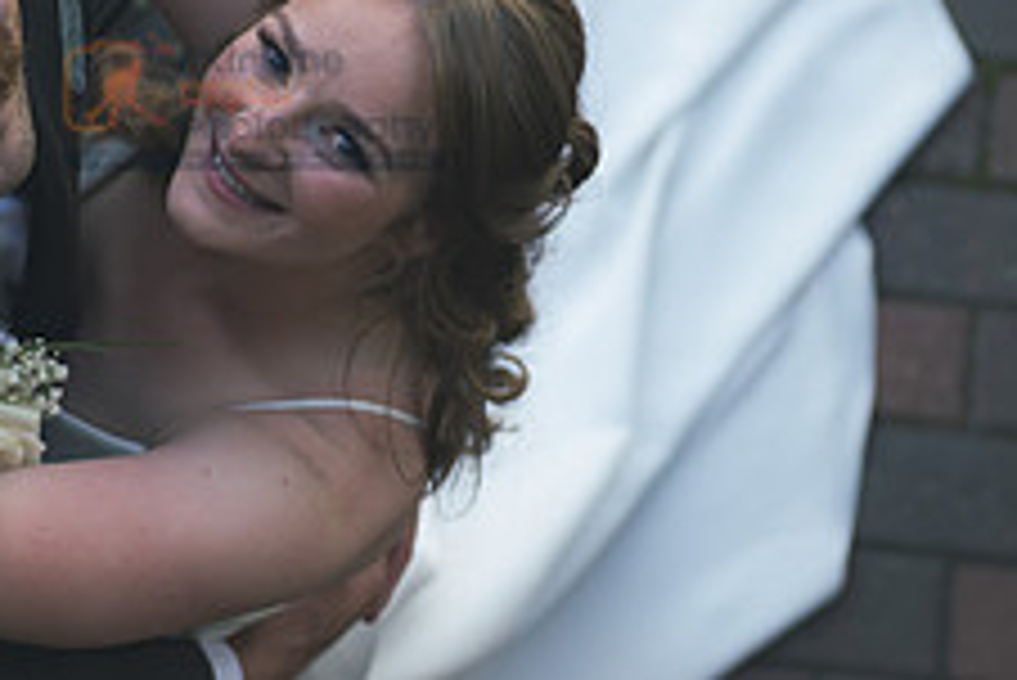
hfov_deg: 9.6
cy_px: 101
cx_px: 256
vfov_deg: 6.4
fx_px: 6021
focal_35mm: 213
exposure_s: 1/1250
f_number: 2.8
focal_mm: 83
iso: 400
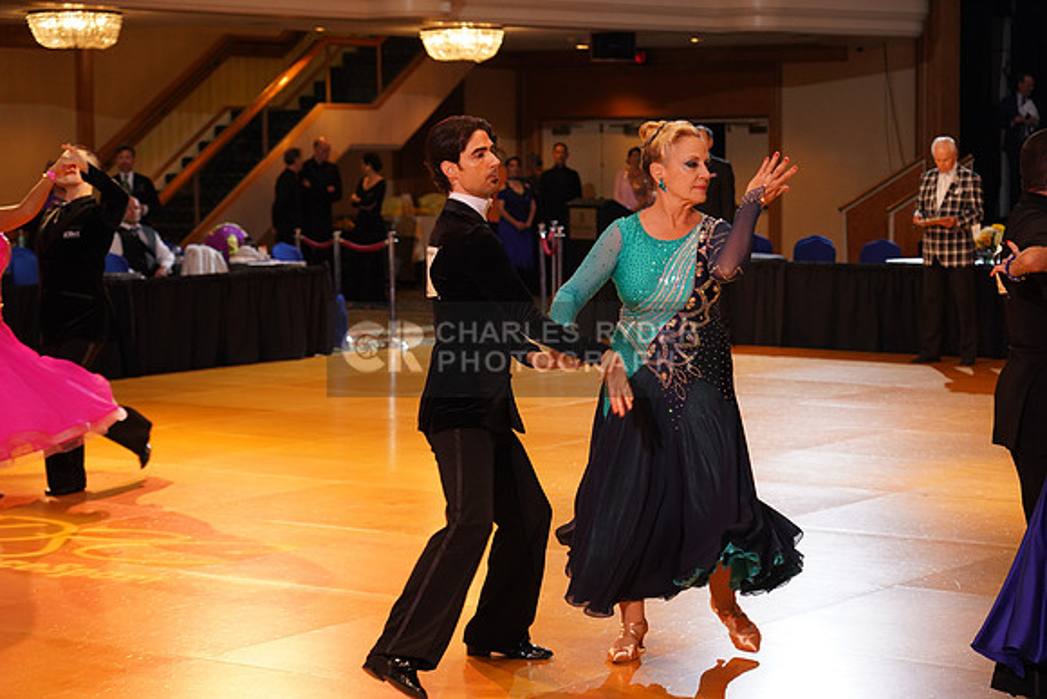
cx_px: 524
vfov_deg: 16.9
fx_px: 2356
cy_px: 350
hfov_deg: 25.1
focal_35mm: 81
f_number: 4.5
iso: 2500
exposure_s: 1/200
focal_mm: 81
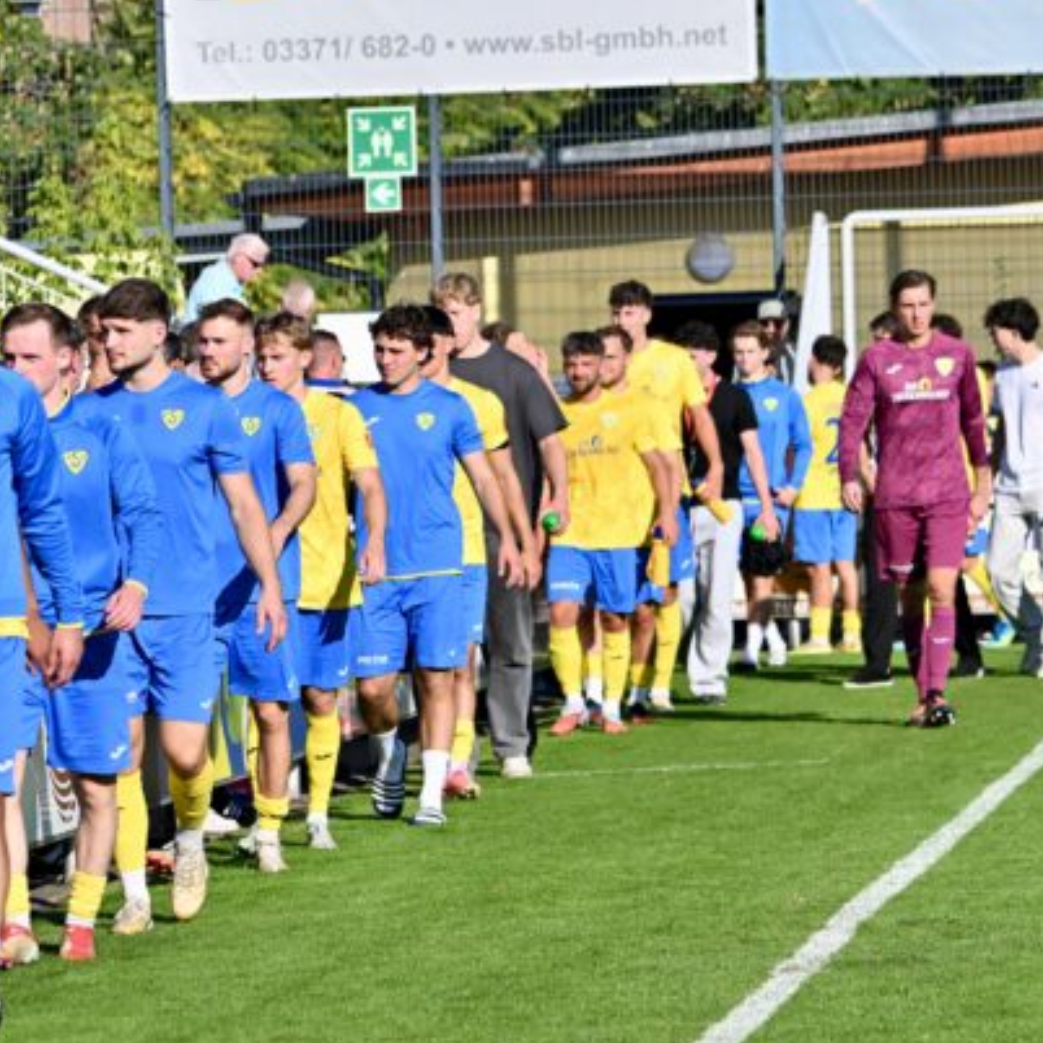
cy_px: 616
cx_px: 259
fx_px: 8556
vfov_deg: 7.0
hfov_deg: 7.0
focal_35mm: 251
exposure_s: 1/1600
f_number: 4.8
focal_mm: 116
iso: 140
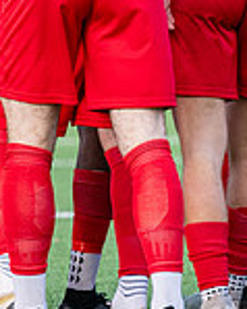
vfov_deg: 1.3
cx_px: 262
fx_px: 13510
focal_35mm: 1477
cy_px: 4
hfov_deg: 1.0
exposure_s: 1/1000
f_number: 4
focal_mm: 240
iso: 400
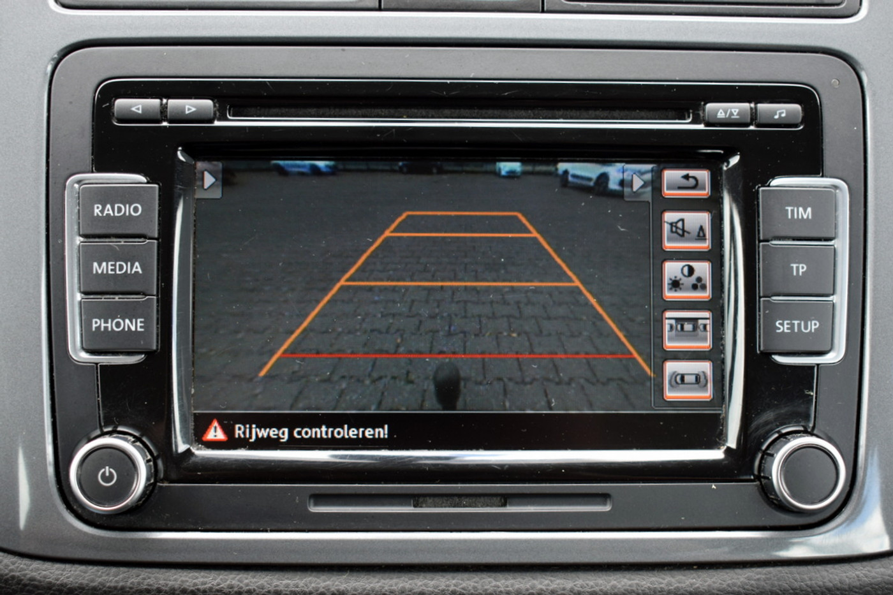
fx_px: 1302
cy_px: 298
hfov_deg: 37.9
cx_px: 446
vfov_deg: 25.7
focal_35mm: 52
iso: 400
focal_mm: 35
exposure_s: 1/60
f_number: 4.5
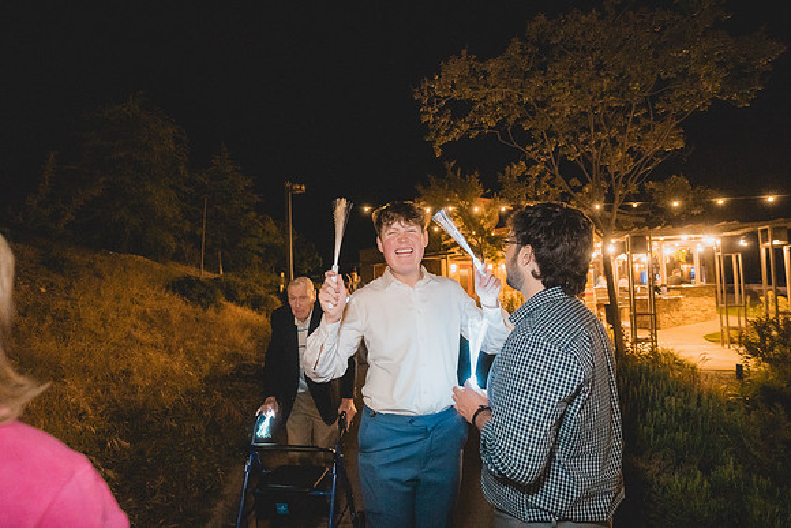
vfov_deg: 67.4
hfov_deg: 90.0
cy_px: 264
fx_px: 396
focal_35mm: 18
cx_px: 396
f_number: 2.8
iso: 8000
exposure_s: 1/160
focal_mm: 18
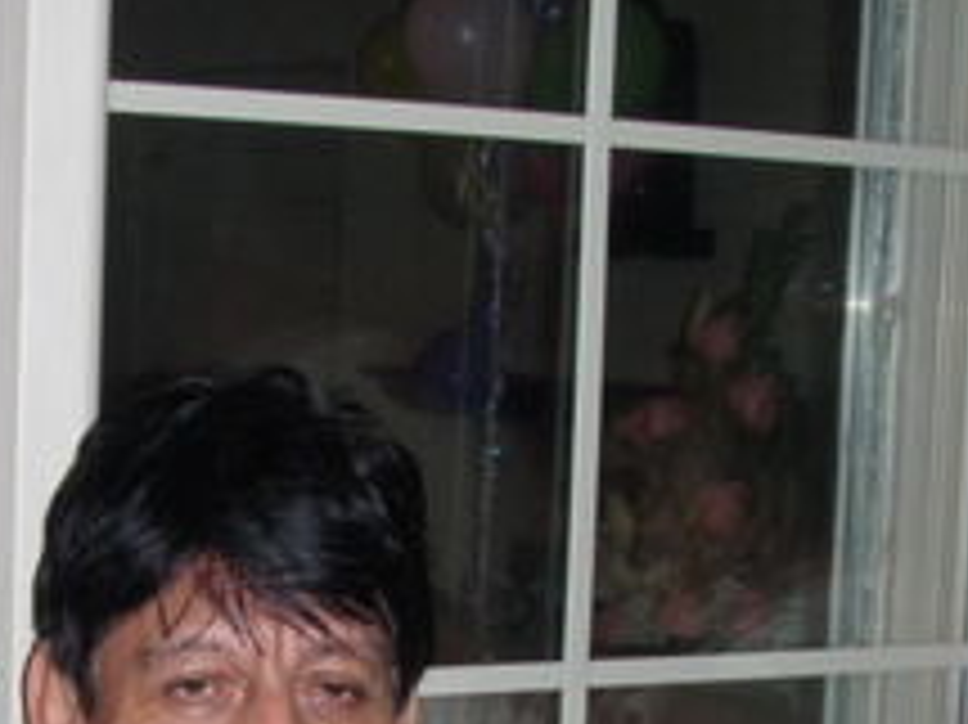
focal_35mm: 113
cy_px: 805
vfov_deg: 12.8
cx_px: 320
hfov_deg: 17.4
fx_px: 3158
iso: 125
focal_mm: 6.7
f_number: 3.5
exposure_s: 1/30
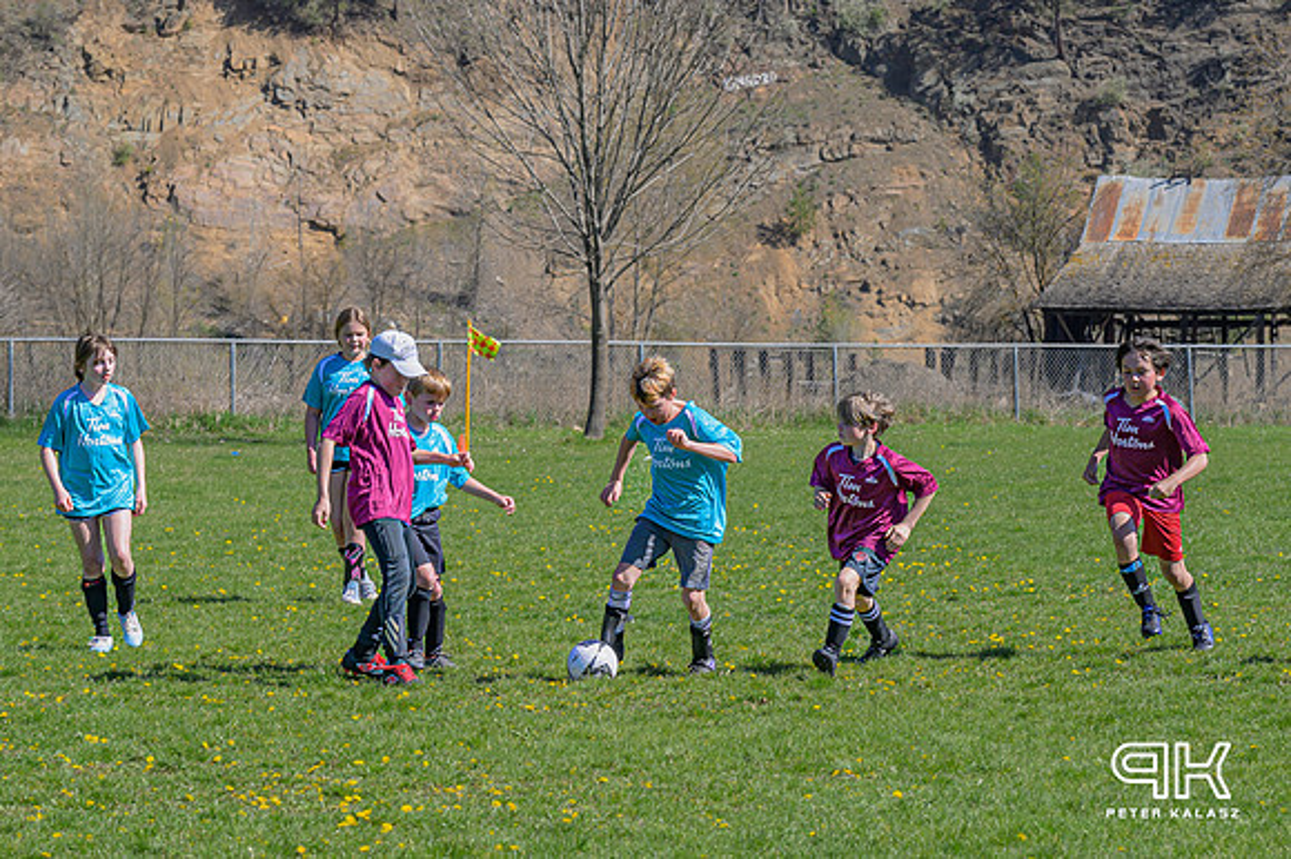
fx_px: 4751
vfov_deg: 10.3
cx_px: 696
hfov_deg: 15.5
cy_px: 463
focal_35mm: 133
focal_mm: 73
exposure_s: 1/500
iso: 250
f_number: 6.3
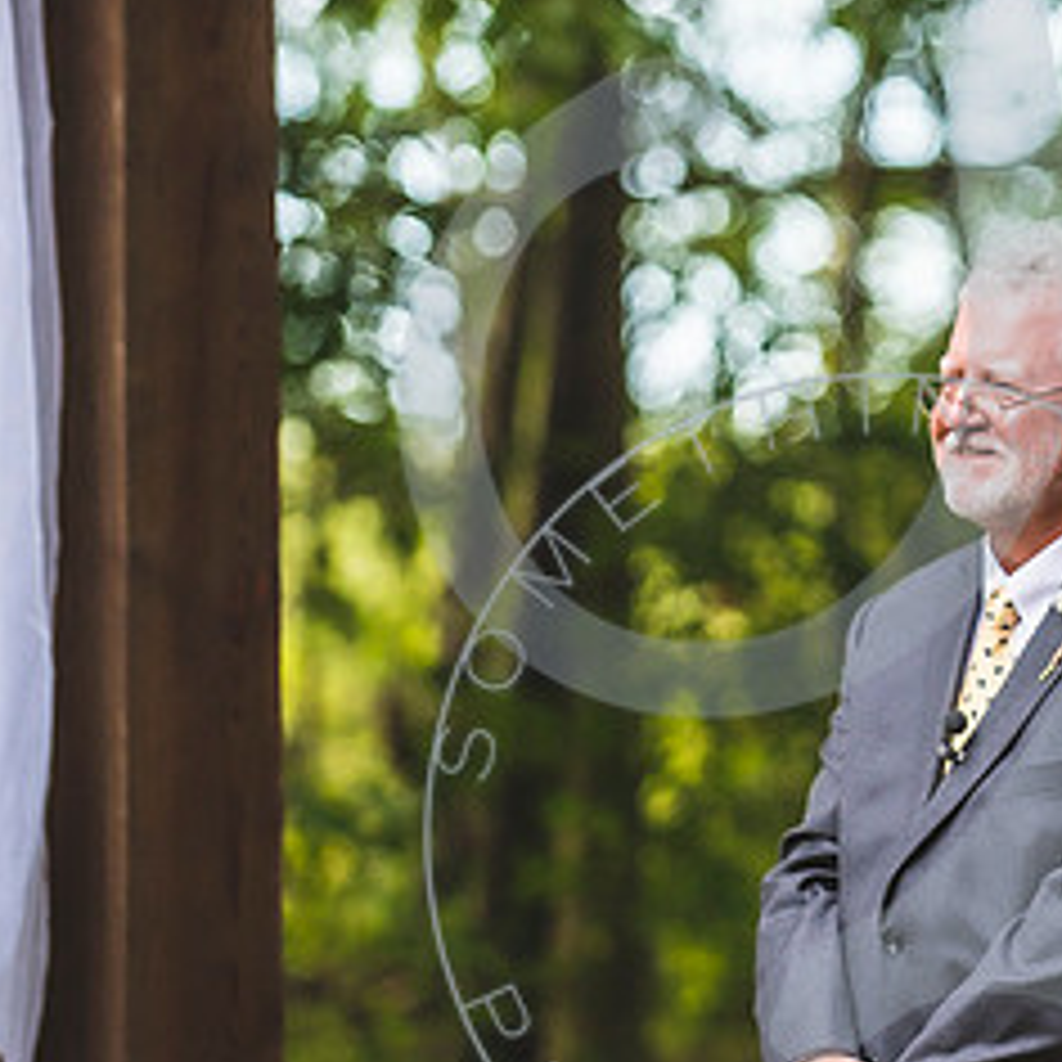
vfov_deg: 5.6
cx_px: 1112
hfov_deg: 5.6
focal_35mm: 313
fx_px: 10864
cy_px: 457
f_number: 2.8
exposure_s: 1/640
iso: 500
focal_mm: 150
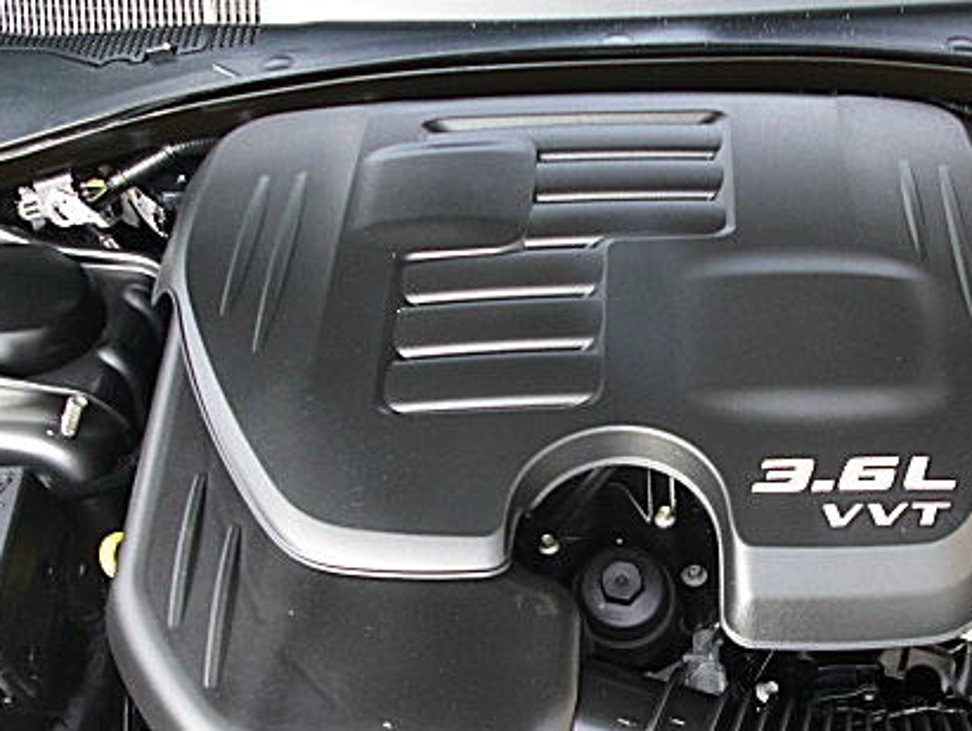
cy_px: 414
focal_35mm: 56
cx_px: 667
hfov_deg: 33.9
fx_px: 1574
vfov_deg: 26.1
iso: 100
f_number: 2.8
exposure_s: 1/80
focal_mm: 6.3
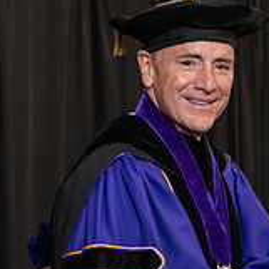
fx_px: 1881
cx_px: 259
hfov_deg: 8.1
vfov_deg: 8.2
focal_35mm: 214
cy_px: 238
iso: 2000
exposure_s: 1/125
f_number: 5
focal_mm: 70
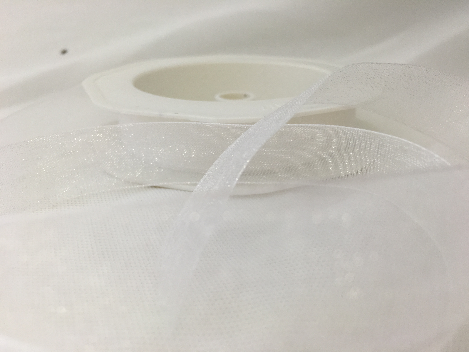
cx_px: 234
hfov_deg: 61.7
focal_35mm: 29
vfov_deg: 48.2
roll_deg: +0.0
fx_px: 393
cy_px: 176
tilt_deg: -25.1
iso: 40
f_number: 2.2
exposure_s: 1/100
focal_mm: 4.15
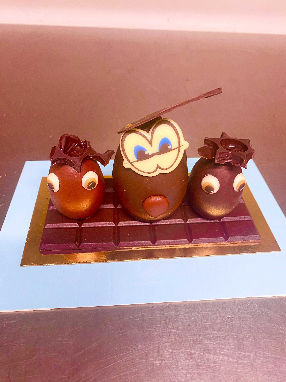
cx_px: 143
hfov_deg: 53.1
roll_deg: -0.3
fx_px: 286
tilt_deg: -40.9
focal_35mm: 26
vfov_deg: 67.3
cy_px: 191
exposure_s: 1/50
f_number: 1.8
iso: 125
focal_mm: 4.25
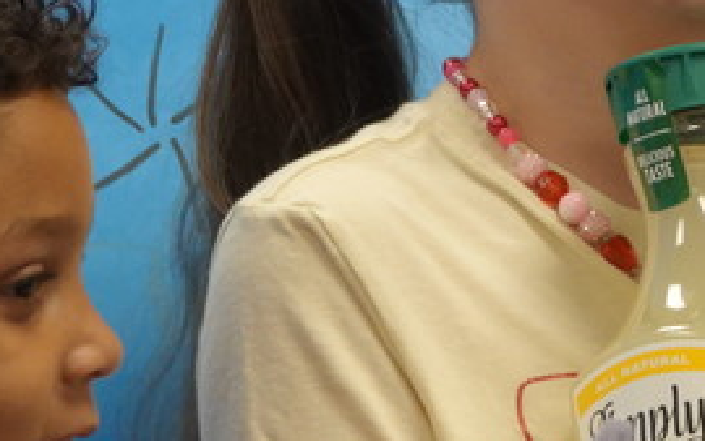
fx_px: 12629
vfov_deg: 2.0
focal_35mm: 657
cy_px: 48
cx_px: 778
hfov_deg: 3.2
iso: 800
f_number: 4
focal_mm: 62.39
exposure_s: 1/80
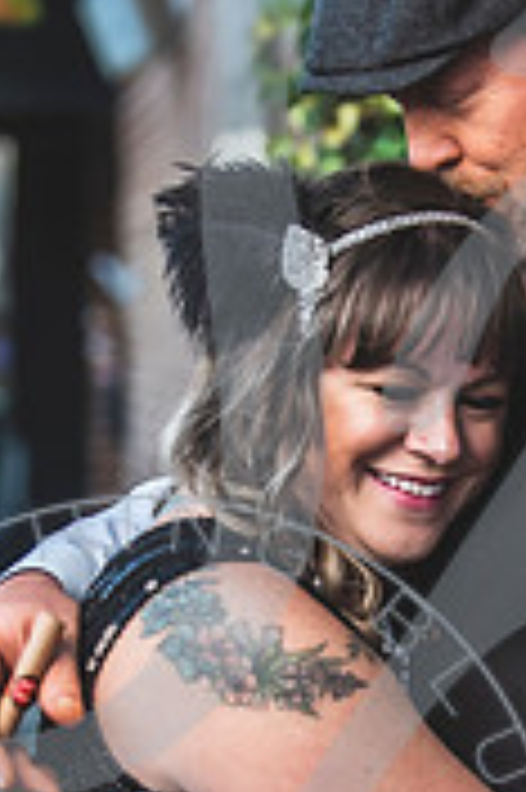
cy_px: 572
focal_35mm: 179
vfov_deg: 11.5
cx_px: 351
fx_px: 3931
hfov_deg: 7.7
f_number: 2.8
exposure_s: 1/250
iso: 100
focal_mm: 70
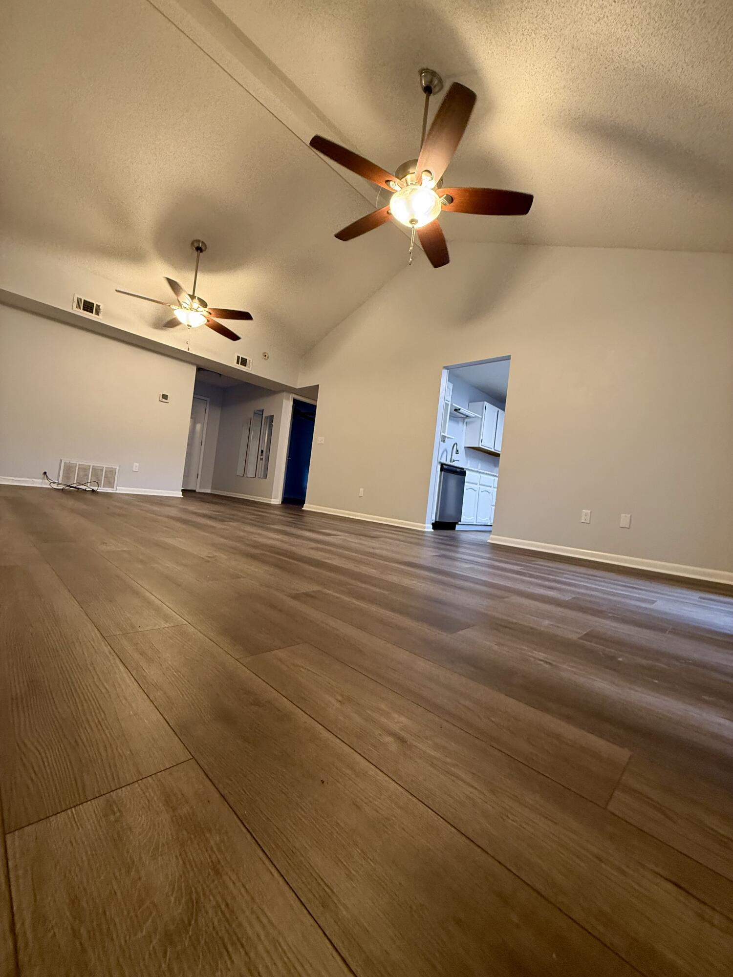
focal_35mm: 14
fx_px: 395
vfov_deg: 102.1
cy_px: 488
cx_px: 366
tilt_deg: +1.7
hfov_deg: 85.7
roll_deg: -6.3
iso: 250
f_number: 2.2
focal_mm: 2.22
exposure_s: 1/60
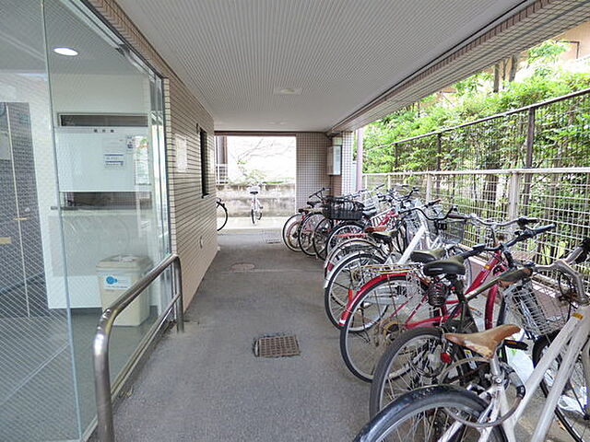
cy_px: 221
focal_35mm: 20
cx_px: 295
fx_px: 341
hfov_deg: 81.7
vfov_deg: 66.0
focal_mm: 3.58
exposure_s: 1/100
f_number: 2.8
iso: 400
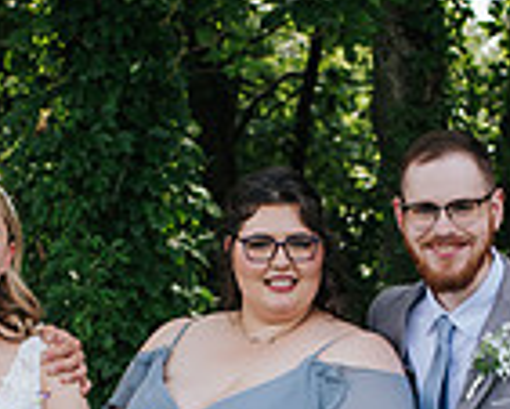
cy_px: 508
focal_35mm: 156
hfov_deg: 12.4
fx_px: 2356
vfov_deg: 9.8
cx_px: 267
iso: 100
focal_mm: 35
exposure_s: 1/320
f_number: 3.2
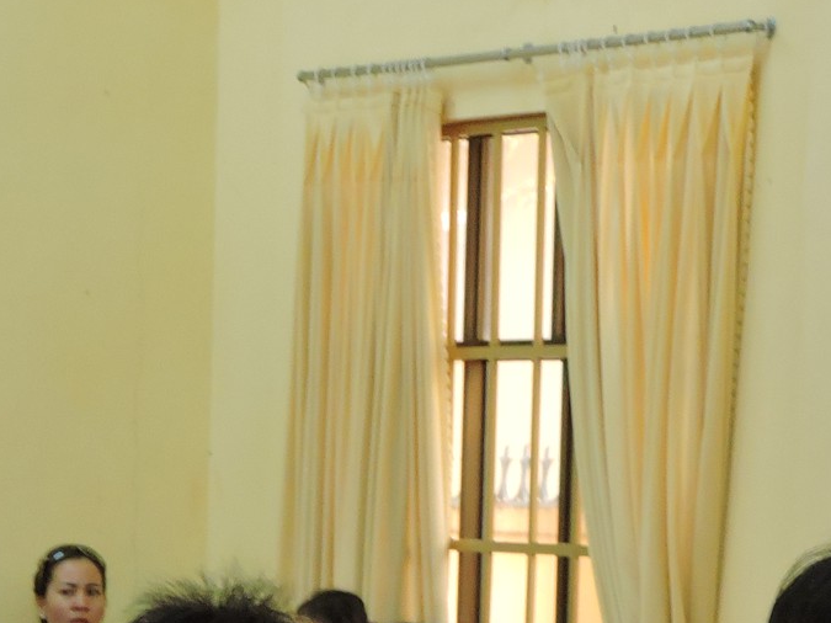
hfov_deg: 7.8
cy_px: 909
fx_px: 6048
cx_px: 195
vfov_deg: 5.8
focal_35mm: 252
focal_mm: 15.2
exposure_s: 1/30
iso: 400
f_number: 4.5
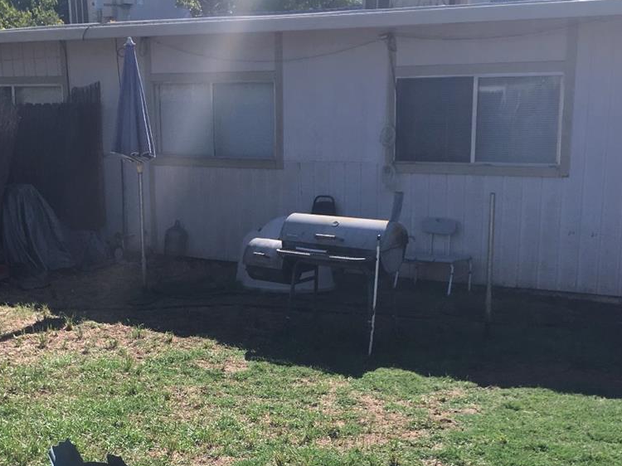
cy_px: 396
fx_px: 1042
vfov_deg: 24.7
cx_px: 268
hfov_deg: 33.2
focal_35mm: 58
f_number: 2.2
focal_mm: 4.15
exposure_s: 1/1221
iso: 25
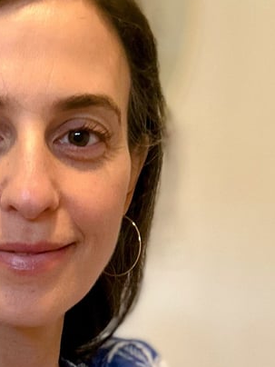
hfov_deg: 18.8
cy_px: 349
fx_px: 805
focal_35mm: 76
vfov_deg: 24.7
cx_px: -13
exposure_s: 1/30
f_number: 1.9
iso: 320
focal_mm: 2.69
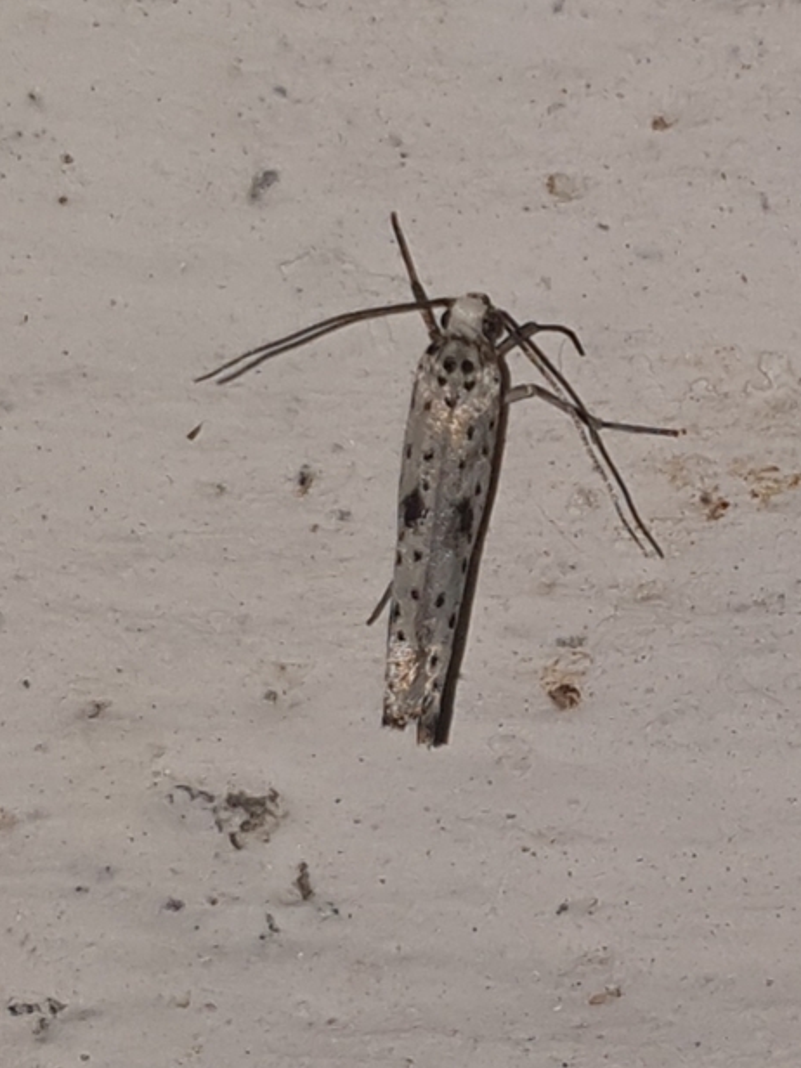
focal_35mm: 27
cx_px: 407
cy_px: 534
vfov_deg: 65.3
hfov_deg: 51.4
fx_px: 833
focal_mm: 4.3
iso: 50
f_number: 2.4
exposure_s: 1/1406
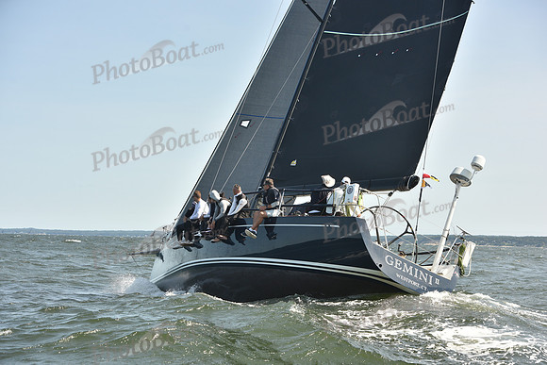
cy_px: 182
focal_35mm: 70
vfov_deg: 19.5
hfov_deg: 28.8
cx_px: 274
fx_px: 1064
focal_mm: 70
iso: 250
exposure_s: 1/800
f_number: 6.3
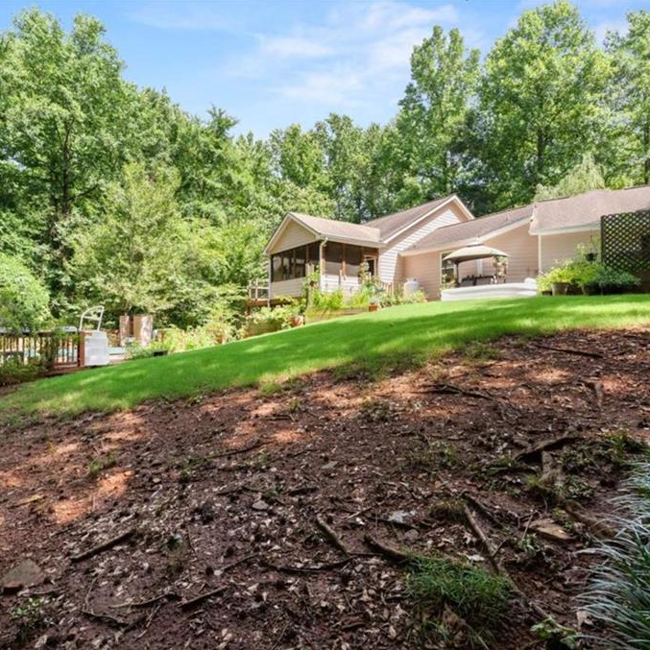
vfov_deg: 78.4
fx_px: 399
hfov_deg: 78.1
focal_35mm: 19
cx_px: 290
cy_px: 326
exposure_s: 1/100
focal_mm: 14.6
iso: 640
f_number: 8
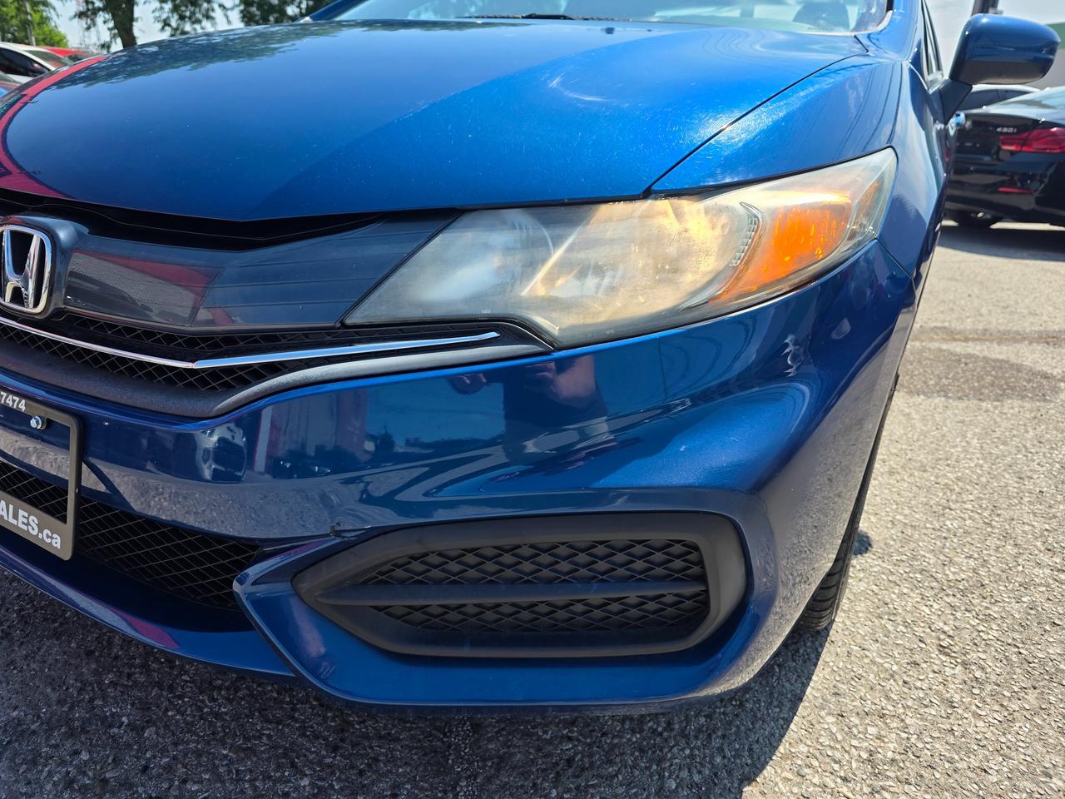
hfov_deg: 73.9
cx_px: 532
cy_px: 400
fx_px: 708
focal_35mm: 23
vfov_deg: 58.9
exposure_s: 1/3474
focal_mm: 6.3
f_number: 1.7
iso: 80
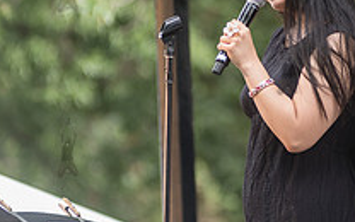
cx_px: 287
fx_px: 5495
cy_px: 64
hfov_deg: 3.7
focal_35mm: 568
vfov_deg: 2.3
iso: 500
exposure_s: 1/640
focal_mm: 200
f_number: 3.5
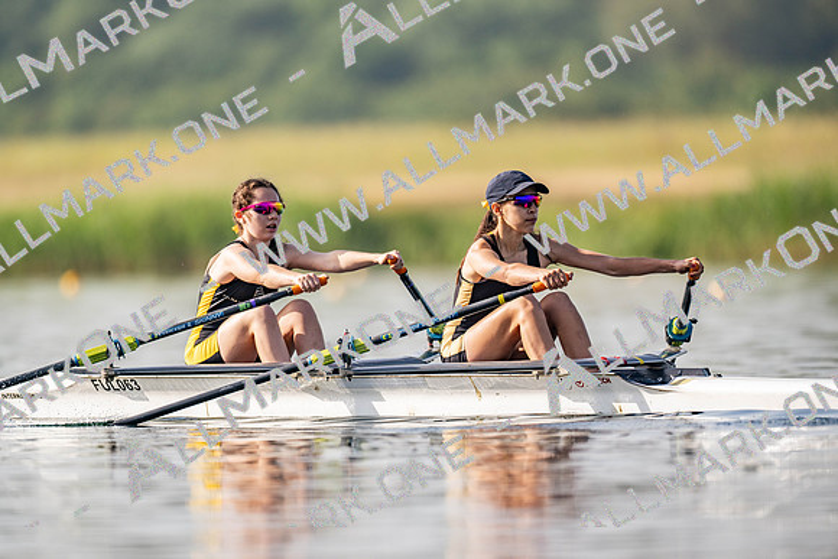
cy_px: 280
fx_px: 13969
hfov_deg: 3.4
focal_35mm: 600
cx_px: 419
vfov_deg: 2.3
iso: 180
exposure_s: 1/2500
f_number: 4
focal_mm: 600
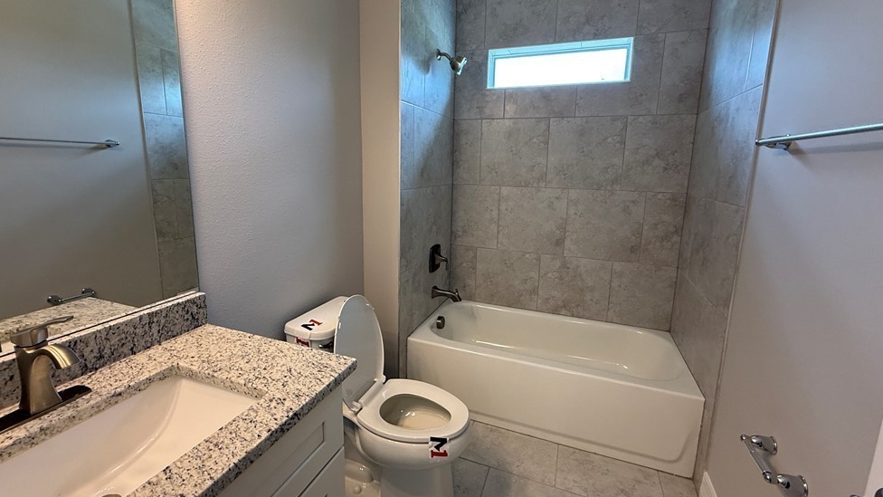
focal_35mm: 16
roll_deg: -0.8
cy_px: 225
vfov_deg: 66.9
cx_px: 441
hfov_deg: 99.4
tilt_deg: -9.3
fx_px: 375
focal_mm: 2.22
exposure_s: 1/120
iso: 200
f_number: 2.2
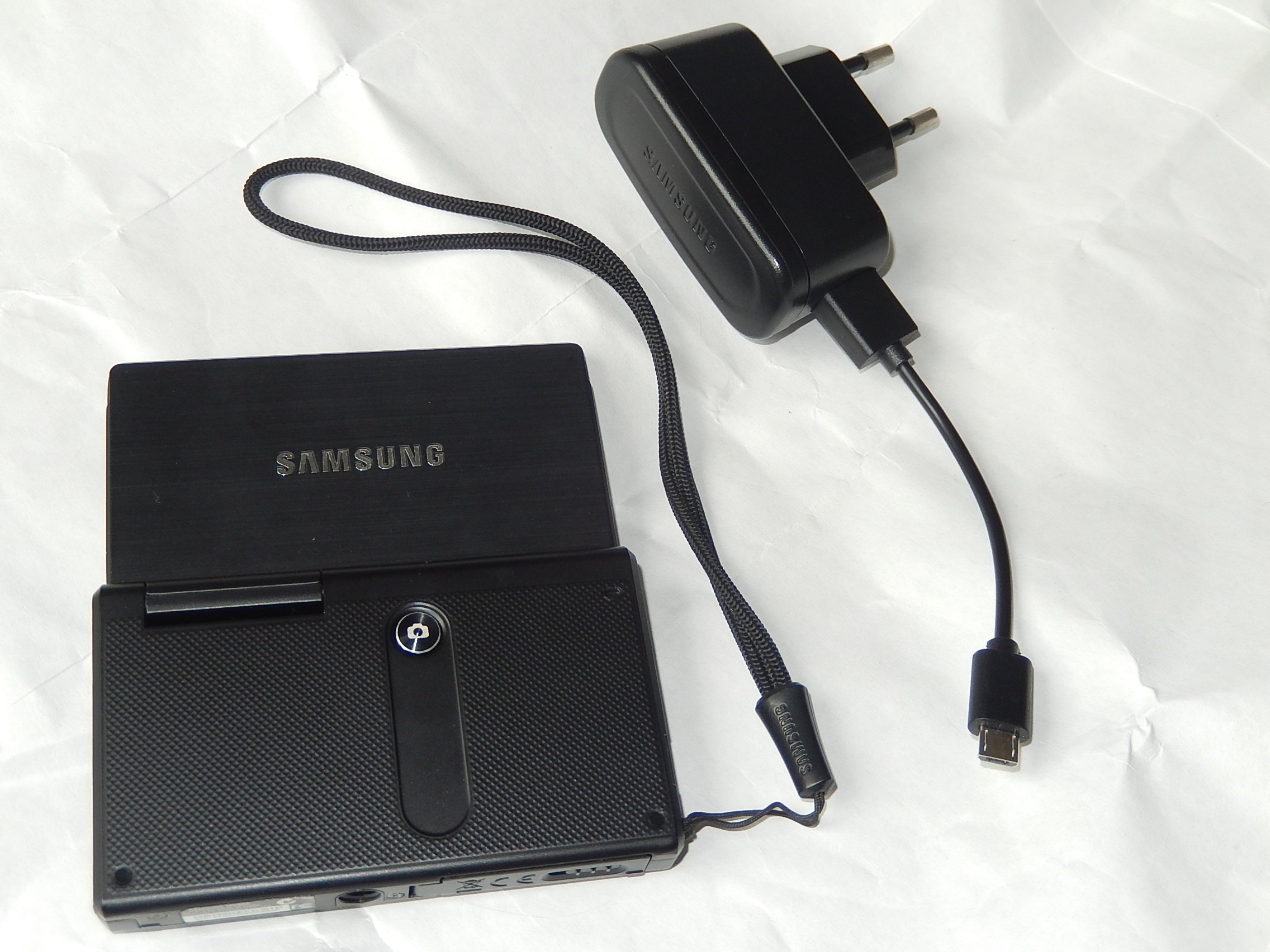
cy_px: 476
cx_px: 635
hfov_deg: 42.1
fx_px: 1651
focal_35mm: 45
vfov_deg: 32.2
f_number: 4.3
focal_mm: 8.1
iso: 200
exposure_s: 1/30
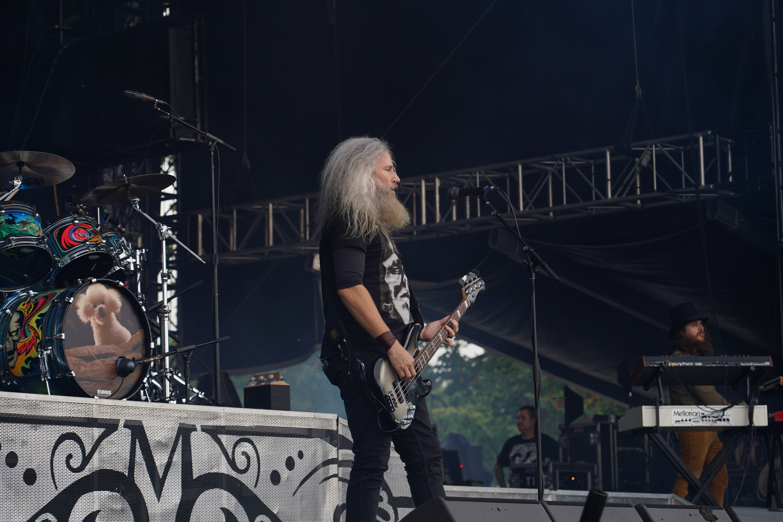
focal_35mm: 105
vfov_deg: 13.0
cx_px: 392
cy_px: 261
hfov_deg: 19.5
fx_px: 2284
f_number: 5
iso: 100
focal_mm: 105
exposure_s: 1/200
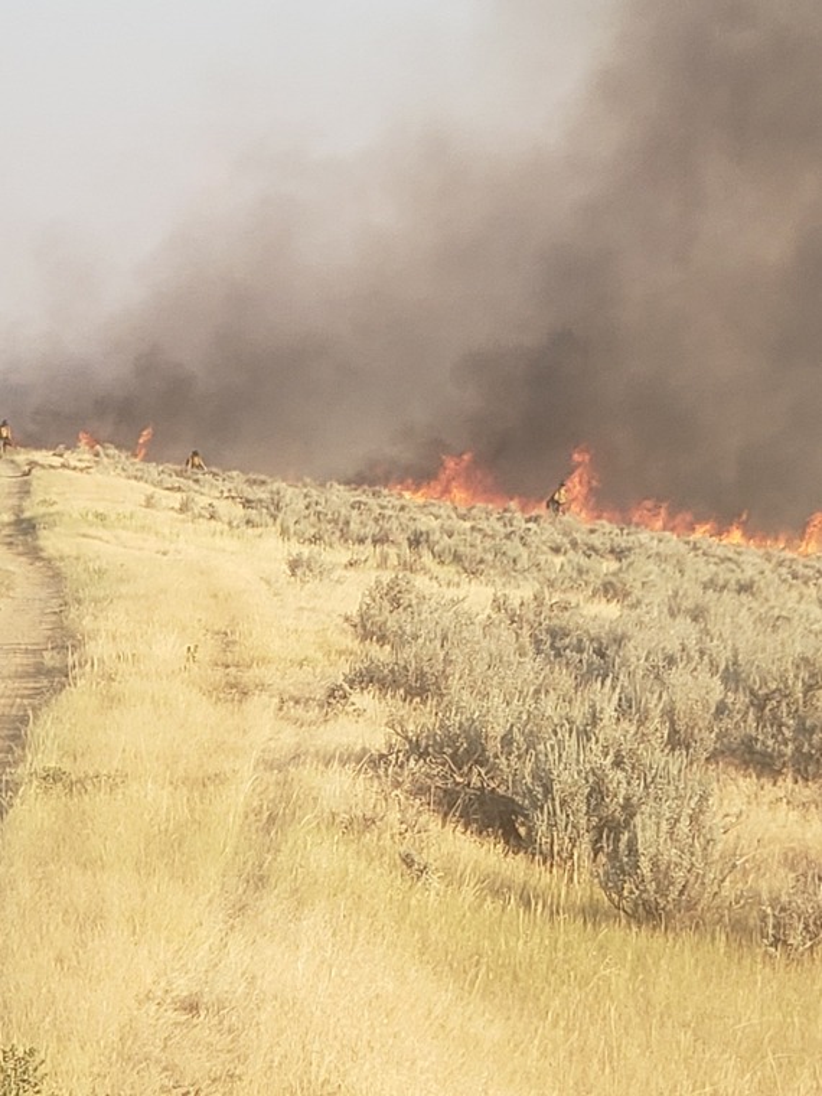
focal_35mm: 52
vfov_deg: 36.8
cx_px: 411
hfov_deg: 28.0
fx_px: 1646
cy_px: 548
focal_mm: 6
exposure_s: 1/292
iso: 32
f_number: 2.4
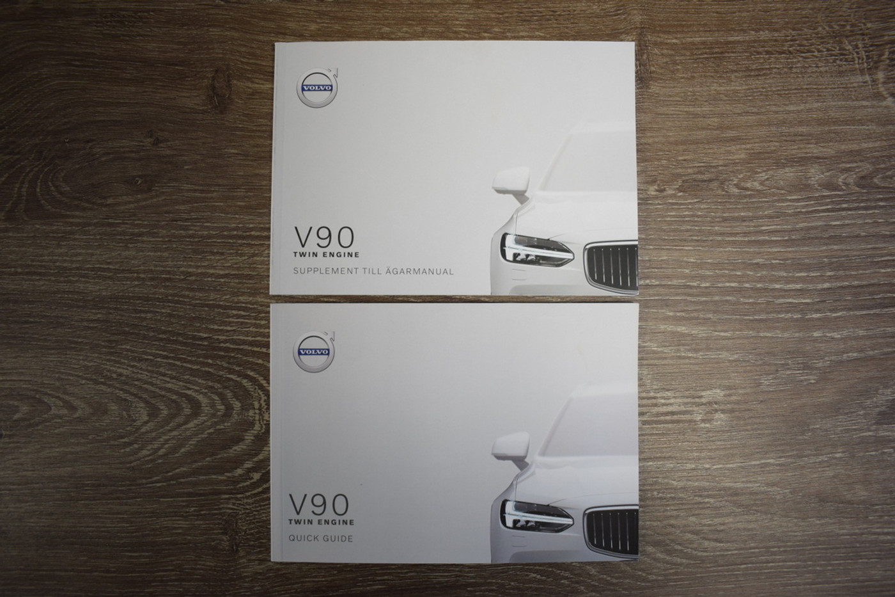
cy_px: 298
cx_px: 448
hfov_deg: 61.9
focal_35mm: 30
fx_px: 746
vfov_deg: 43.6
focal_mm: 20
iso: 450
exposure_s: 1/60
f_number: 4
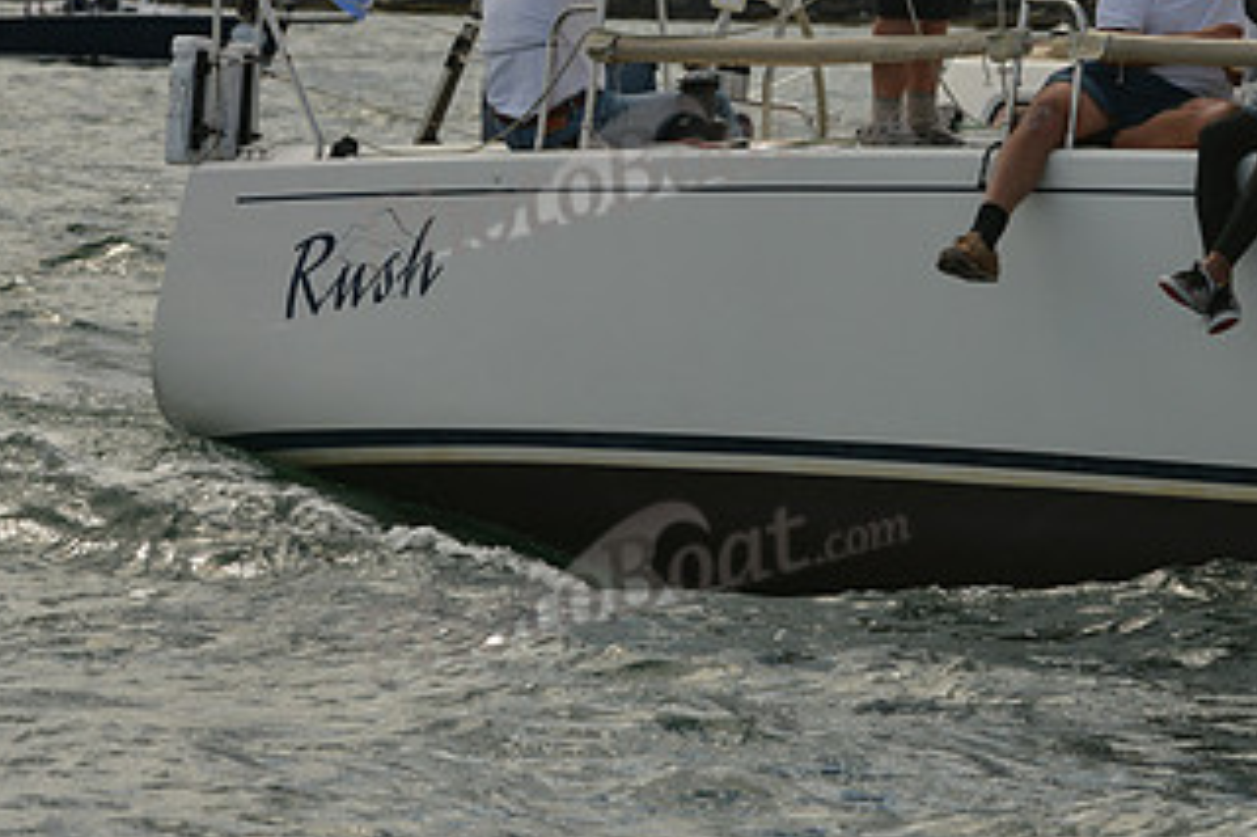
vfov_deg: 3.8
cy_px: 324
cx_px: 1116
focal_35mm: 363
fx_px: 12668
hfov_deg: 5.7
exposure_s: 1/1250
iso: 400
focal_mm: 200
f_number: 8
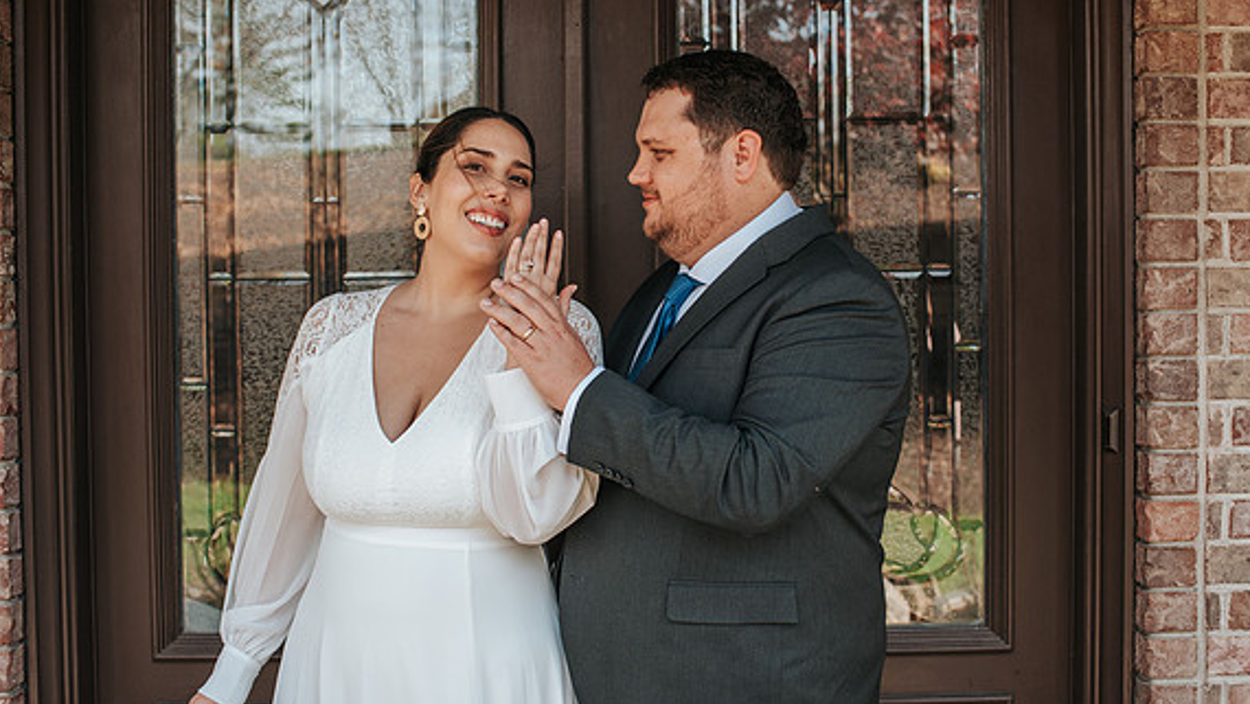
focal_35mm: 40
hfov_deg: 50.4
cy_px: 322
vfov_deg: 29.7
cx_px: 665
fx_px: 1326
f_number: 3.5
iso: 400
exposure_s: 1/500
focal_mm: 35
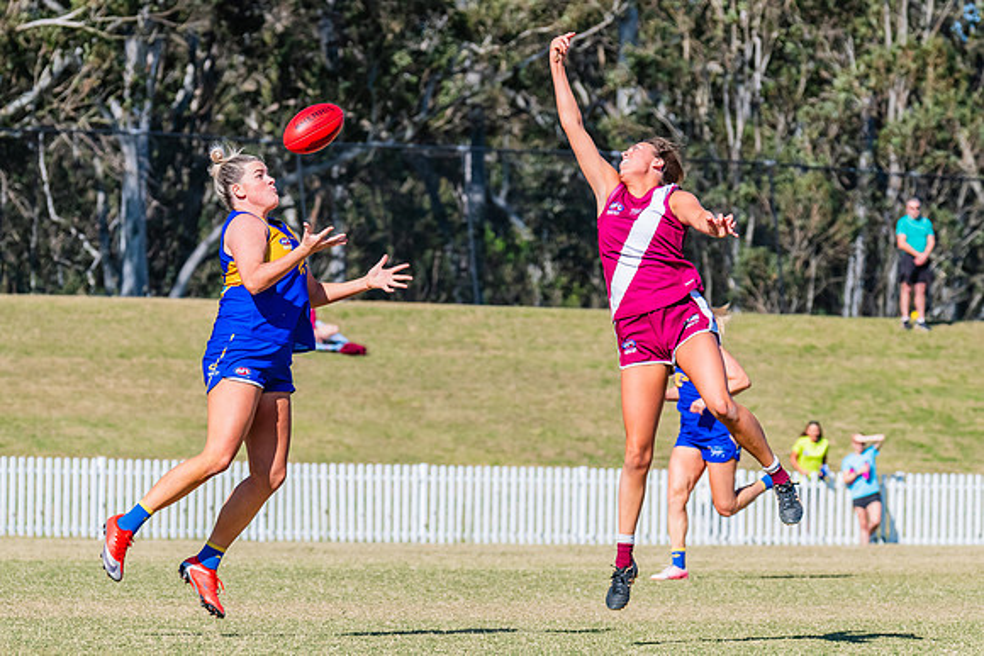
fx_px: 9401
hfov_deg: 6.0
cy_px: 331
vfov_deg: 4.0
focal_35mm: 344
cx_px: 322
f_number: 10
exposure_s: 1/1600
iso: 800
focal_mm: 250
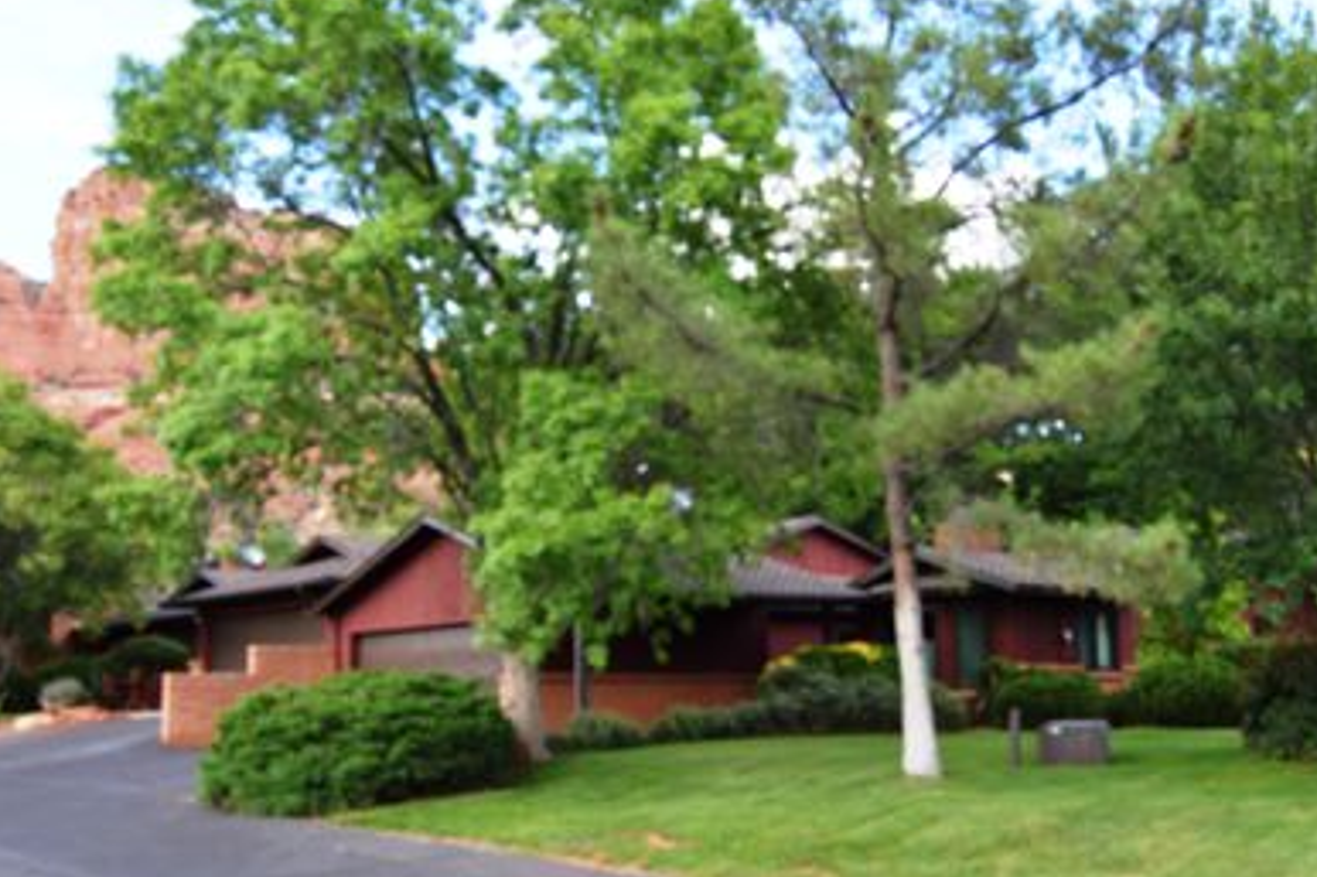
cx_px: 792
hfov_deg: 43.7
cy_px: 468
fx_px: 1633
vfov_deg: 30.1
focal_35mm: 45
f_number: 5.6
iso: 160
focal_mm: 23
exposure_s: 1/125
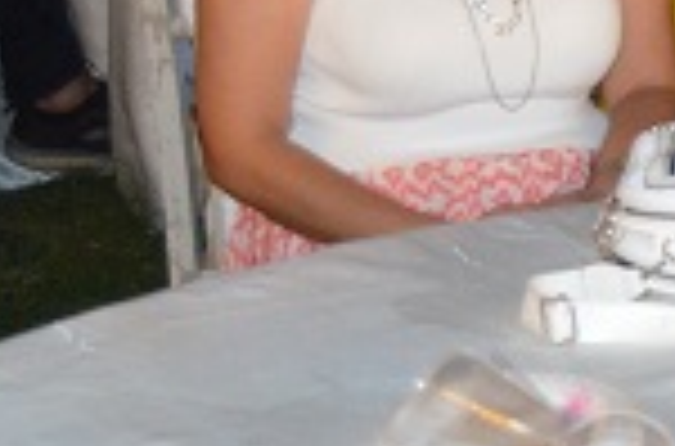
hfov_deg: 11.1
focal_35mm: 167
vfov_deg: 8.0
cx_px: 1393
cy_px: -158
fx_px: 3121
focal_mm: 26
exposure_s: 1/60
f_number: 4
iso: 3200
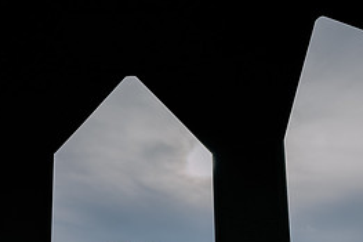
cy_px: 231
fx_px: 534
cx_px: 148
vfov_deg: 24.5
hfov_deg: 37.4
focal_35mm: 53
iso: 160
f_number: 2.8
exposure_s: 1/2000
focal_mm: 24
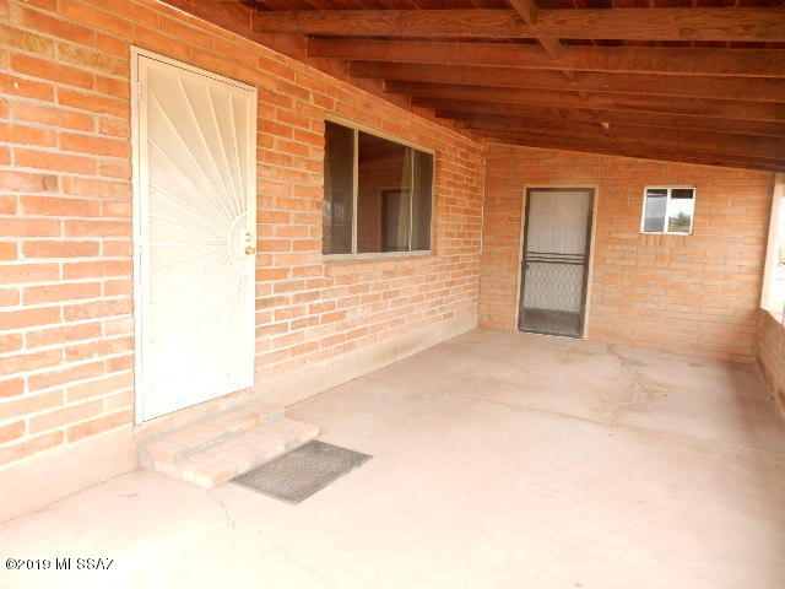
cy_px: 294
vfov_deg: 54.9
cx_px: 392
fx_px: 567
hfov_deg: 69.4
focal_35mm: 25
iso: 125
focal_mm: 4.5
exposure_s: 1/60
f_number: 3.7
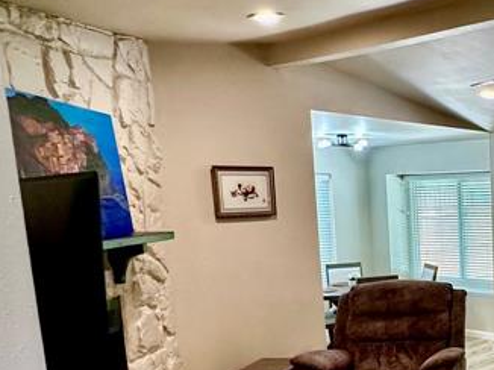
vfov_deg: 32.0
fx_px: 627
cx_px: 555
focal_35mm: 44
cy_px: 291
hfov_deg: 36.0
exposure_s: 1/120
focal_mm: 2.22
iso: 250
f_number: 2.2
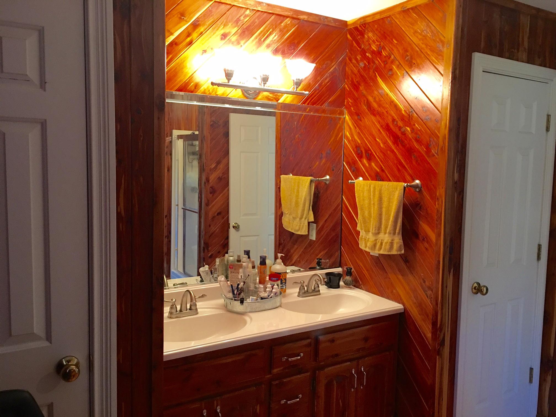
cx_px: 278
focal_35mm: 29
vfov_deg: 48.2
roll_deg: -1.1
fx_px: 466
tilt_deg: -5.8
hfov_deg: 61.7
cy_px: 208
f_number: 2.2
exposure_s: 1/15
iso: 64
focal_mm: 4.15
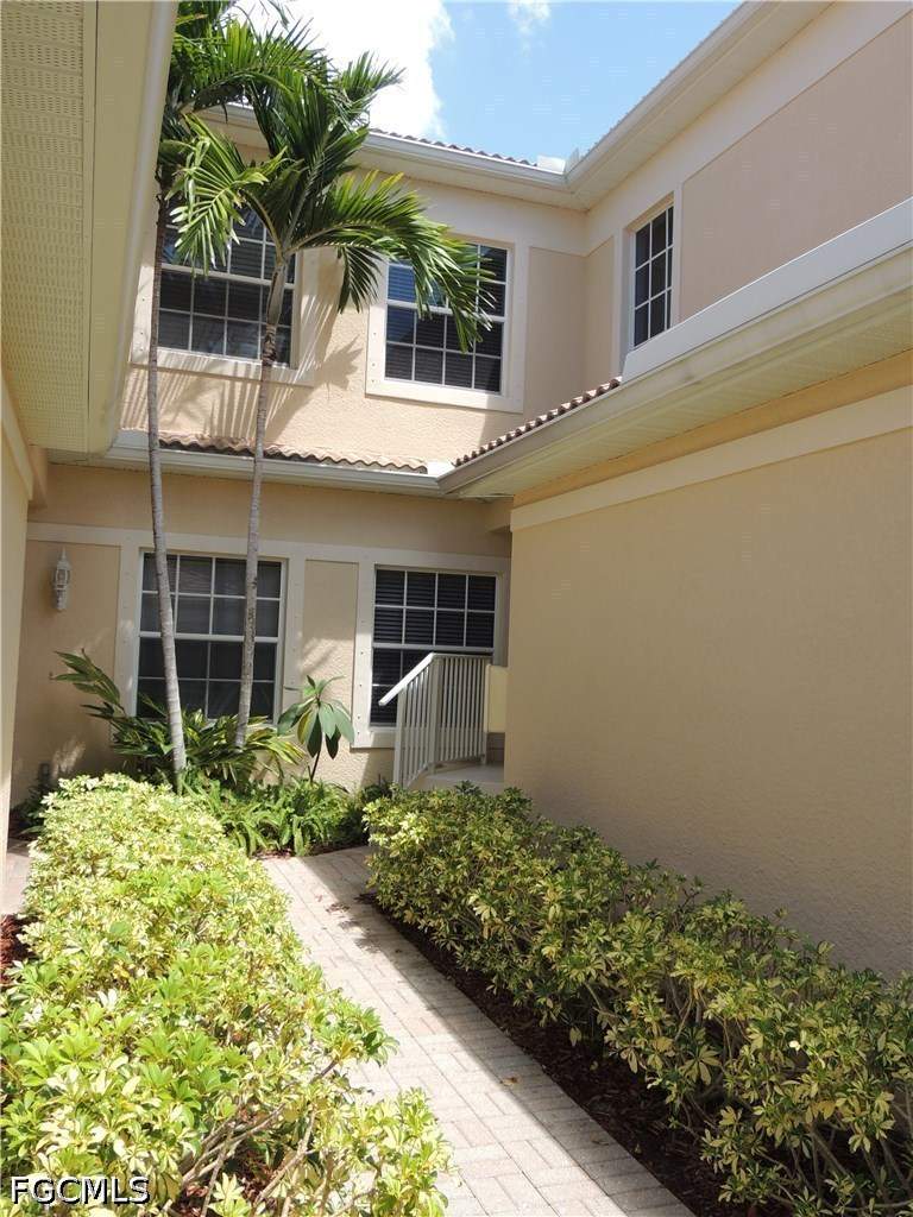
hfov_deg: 46.8
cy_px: 608
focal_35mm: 30
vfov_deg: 60.0
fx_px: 1055
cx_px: 456
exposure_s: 1/500
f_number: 3.1
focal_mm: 5.3
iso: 100
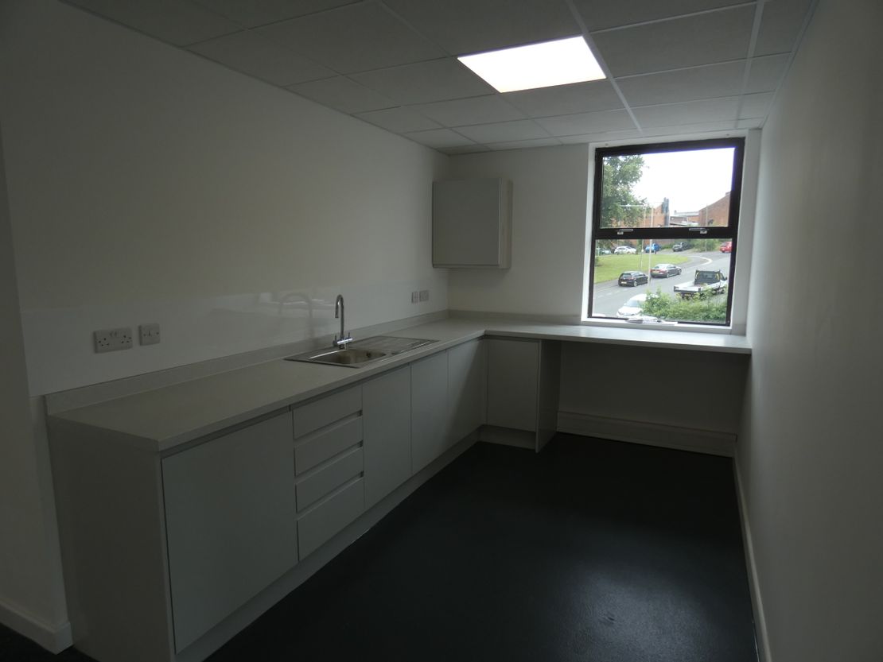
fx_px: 510
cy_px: 331
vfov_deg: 66.0
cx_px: 442
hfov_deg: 81.7
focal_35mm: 20
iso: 80
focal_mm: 3.6
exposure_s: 1/160
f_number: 2.8
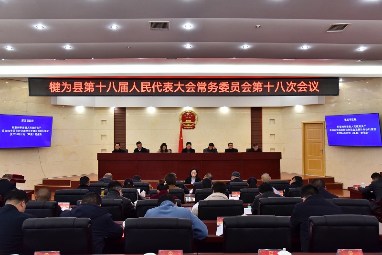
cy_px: 128
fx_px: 372
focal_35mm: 35
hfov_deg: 54.4
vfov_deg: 37.9
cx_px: 191
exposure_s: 1/125
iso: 2000
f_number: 5.6
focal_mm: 35
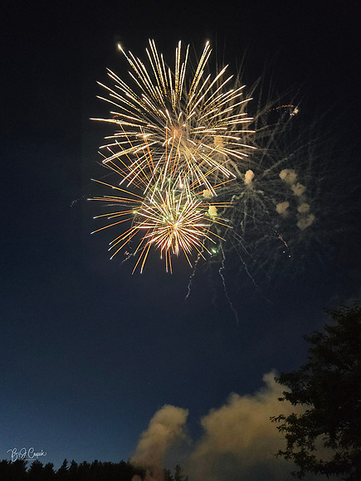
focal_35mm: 23
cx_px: 180
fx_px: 320
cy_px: 240
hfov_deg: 58.9
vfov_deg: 73.9
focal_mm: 6.3
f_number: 1.7
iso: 3200
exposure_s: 1/15
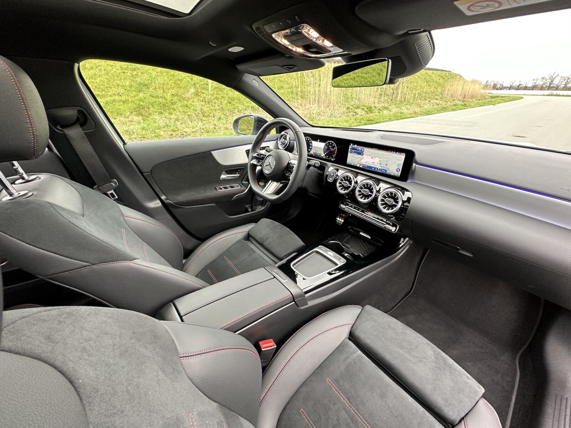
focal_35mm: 14
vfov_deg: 85.7
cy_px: 214
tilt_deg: -30.0
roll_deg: -0.5
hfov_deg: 102.1
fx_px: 231
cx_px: 286
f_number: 2.2
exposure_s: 1/120
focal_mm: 2.22
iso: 320
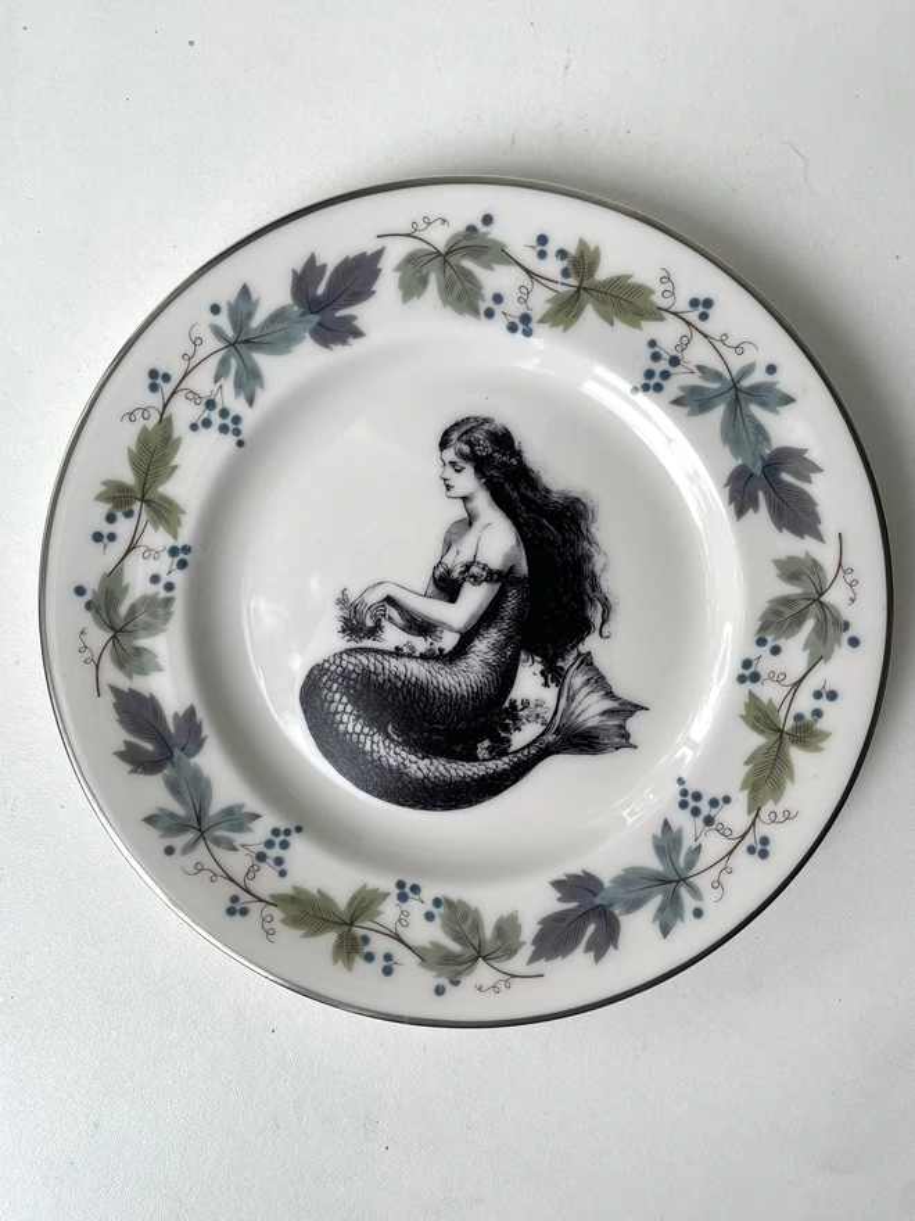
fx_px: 916
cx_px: 458
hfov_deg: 53.1
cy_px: 610
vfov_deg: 67.3
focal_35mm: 26
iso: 32
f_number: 1.6
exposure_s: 1/331
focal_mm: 4.2
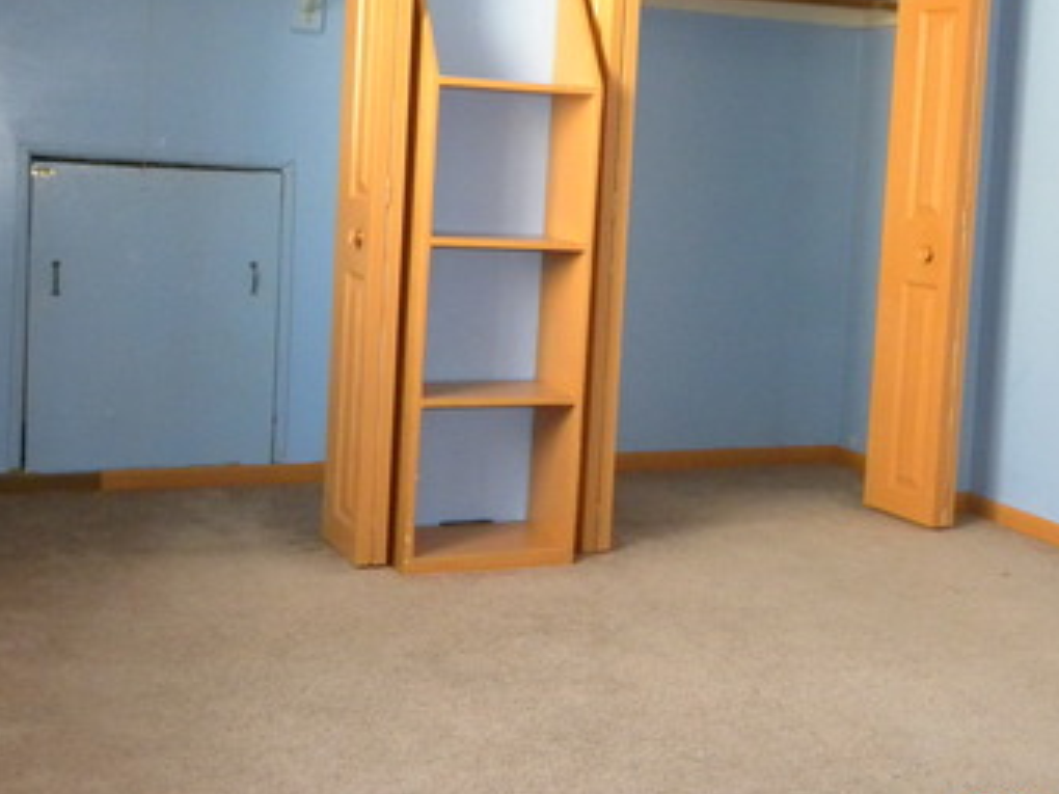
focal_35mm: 49
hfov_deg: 38.9
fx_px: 1499
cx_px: 589
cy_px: 234
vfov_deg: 29.4
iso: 400
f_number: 2.8
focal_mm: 4.6
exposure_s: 1/93.8
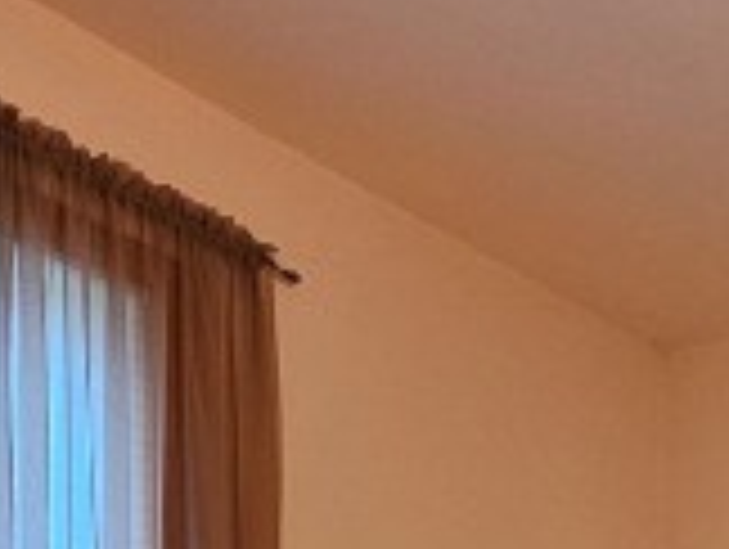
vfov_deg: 14.3
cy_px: 1179
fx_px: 1729
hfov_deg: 21.3
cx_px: 981
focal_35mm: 82
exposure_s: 1/60
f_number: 2.2
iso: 200
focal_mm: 2.2
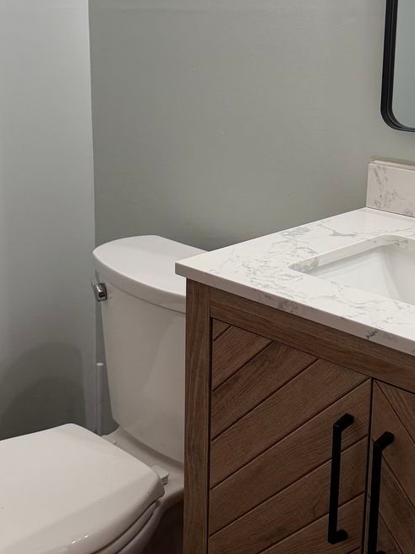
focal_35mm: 55
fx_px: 879
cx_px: 143
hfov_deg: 26.4
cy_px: 163
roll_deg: -0.3
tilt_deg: -11.2
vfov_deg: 34.4
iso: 160
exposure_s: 1/120
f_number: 1.78
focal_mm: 6.76
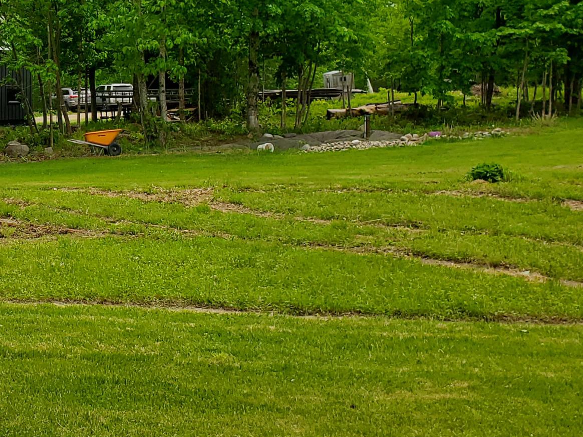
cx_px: -18
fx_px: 1128
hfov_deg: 27.1
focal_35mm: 67
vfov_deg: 21.7
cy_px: 102
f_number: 2.4
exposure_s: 1/1618
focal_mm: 4.3
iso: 50
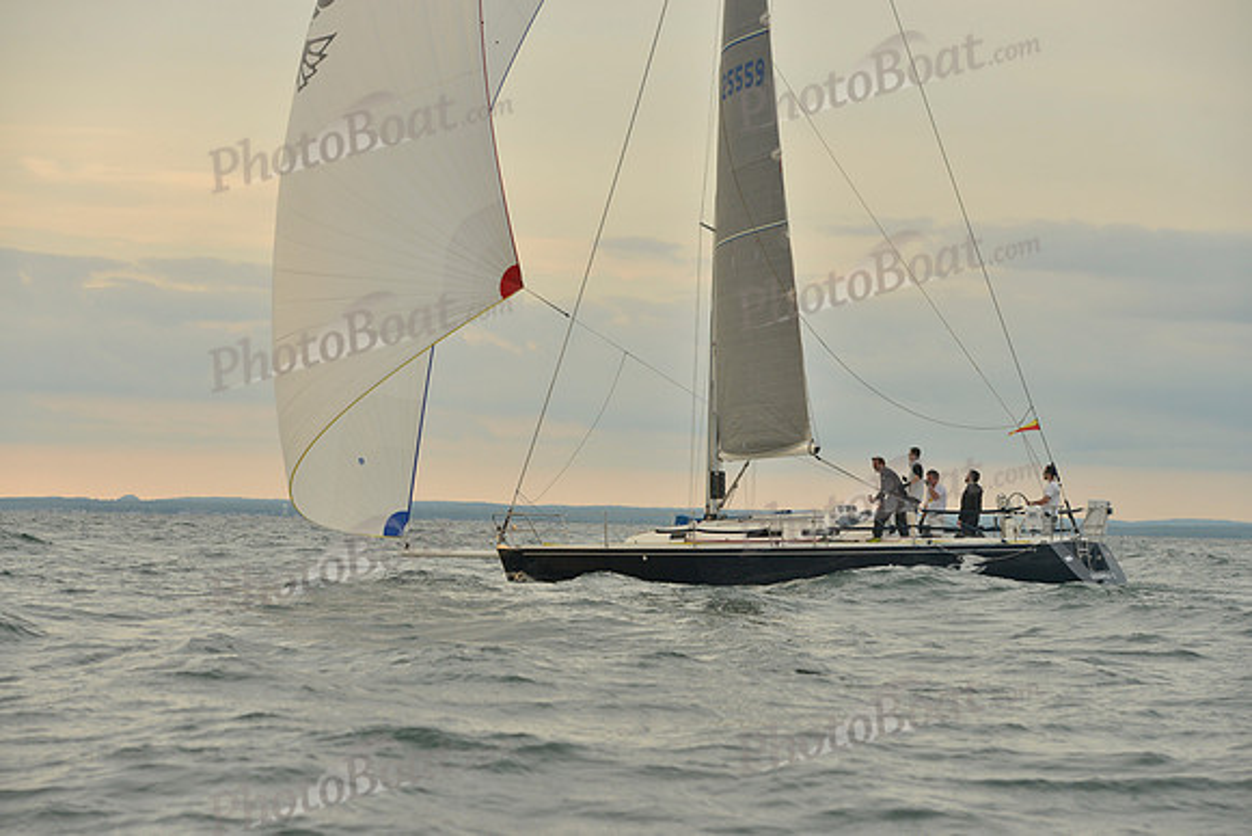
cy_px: 418
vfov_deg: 11.4
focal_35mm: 120
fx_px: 4174
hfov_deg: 17.1
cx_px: 626
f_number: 7.1
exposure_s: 1/500
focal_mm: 120
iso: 800
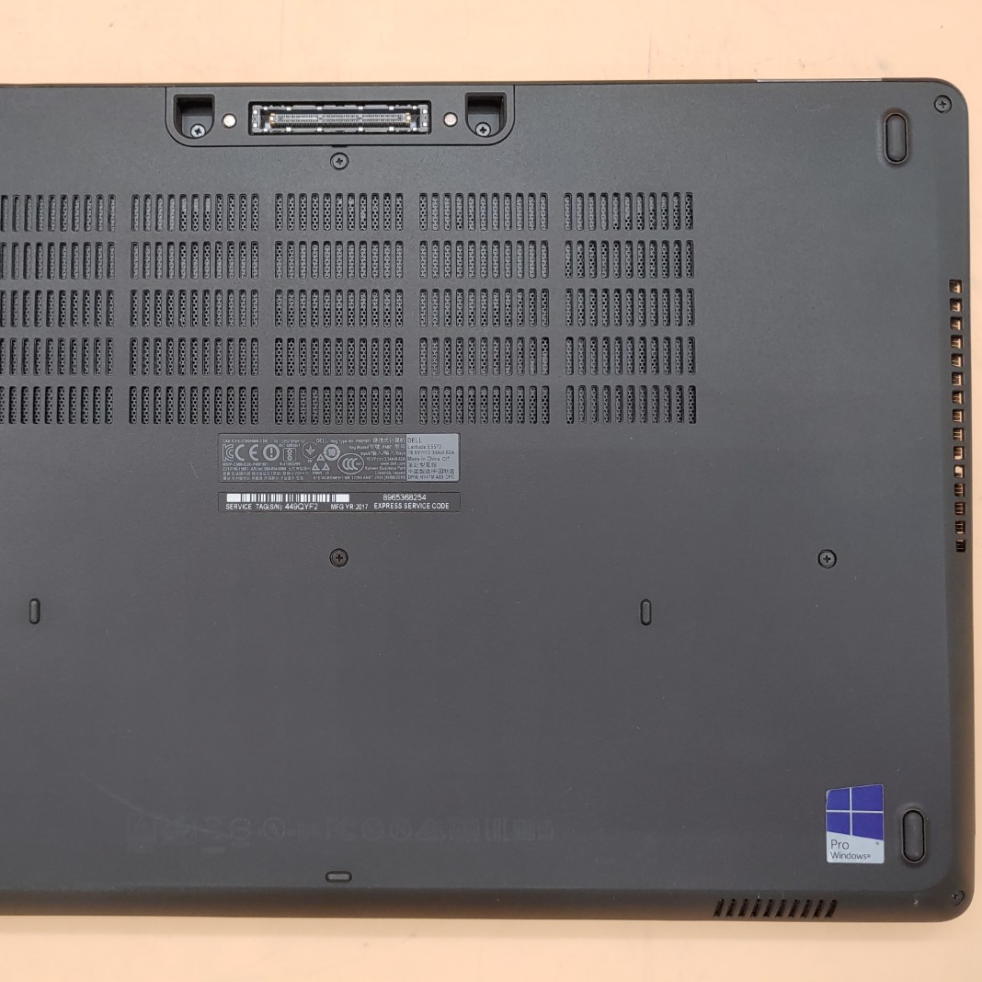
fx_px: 995
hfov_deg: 51.7
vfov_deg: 52.5
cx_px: 344
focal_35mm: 31
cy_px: 487
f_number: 1.8
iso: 50
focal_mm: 4.36
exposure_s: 1/60
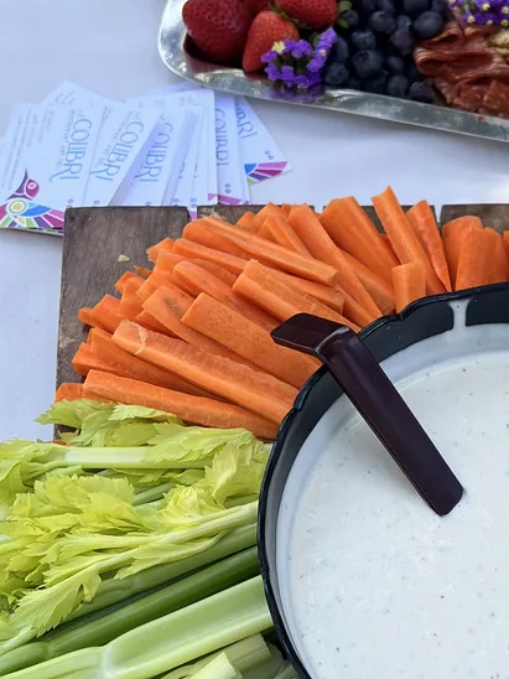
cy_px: 309
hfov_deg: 22.1
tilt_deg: -50.6
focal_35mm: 64
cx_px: 508
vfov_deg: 30.2
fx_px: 1255
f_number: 1.5
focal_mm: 5.7
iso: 40
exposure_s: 1/200
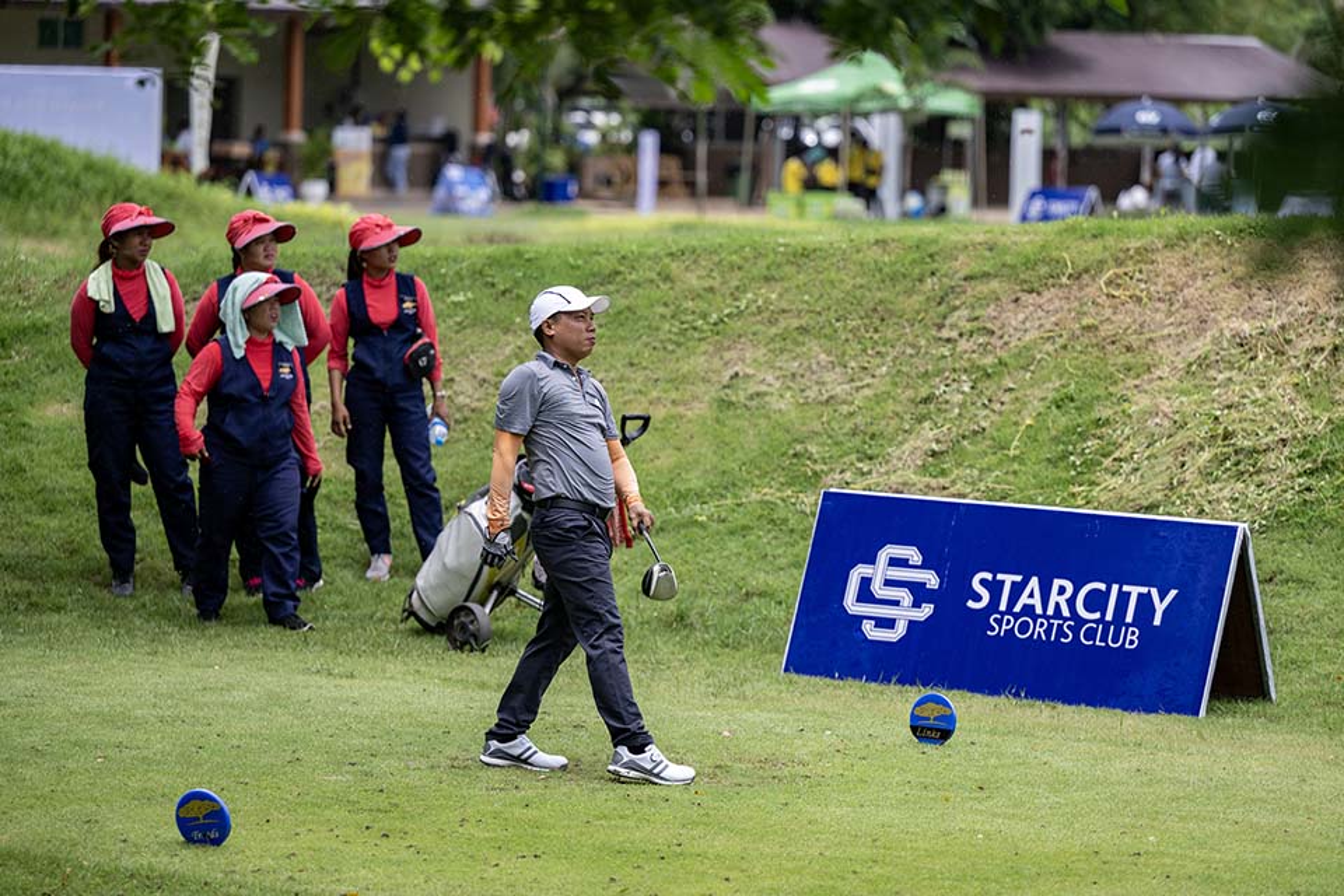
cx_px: 672
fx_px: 5226
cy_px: 448
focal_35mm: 140
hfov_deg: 14.7
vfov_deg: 9.8
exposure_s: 1/3200
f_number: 2.8
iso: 250
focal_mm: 140
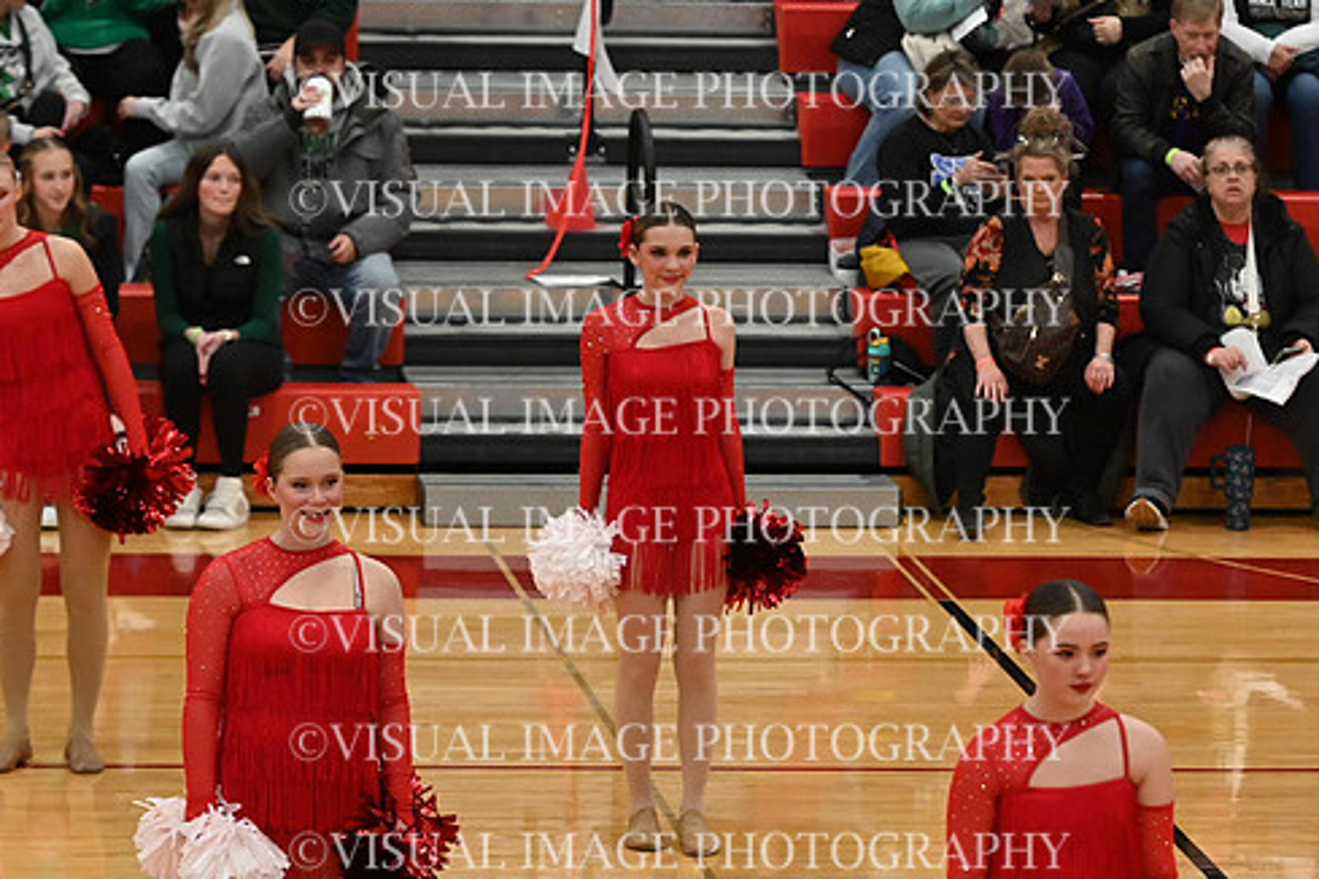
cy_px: 471
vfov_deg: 6.2
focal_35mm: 222
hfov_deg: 9.3
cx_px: 680
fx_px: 8133
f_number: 4
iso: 6400
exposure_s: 1/400
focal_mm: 125
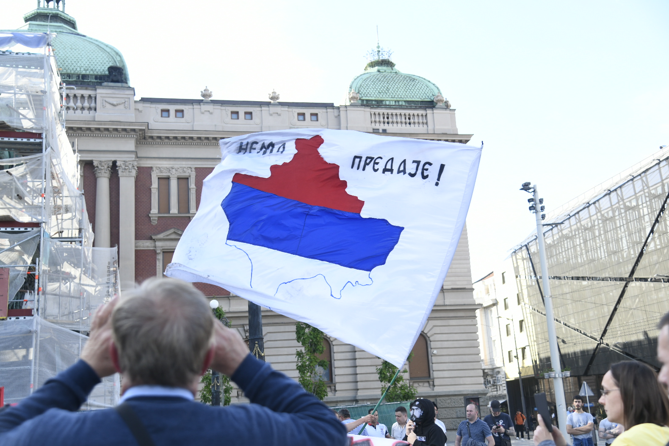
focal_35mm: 41
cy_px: 220
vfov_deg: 32.6
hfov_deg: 47.4
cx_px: 341
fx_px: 762
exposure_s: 1/800
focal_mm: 40
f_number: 4
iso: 500
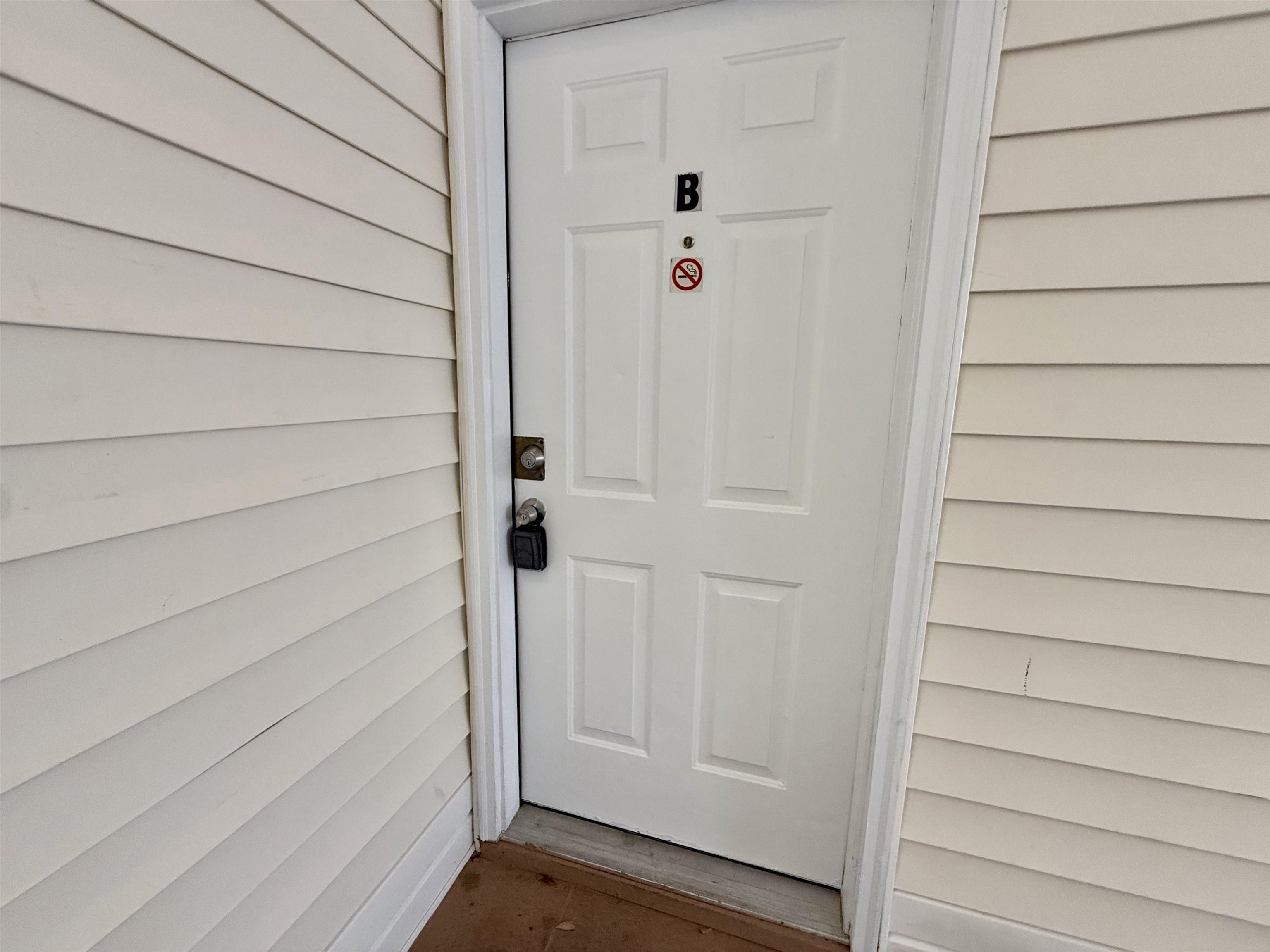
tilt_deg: -9.6
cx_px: 635
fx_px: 514
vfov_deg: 85.7
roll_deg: -1.2
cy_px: 476
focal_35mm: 14
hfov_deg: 102.1
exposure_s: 1/99
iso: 250
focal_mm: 2.22
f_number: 2.2
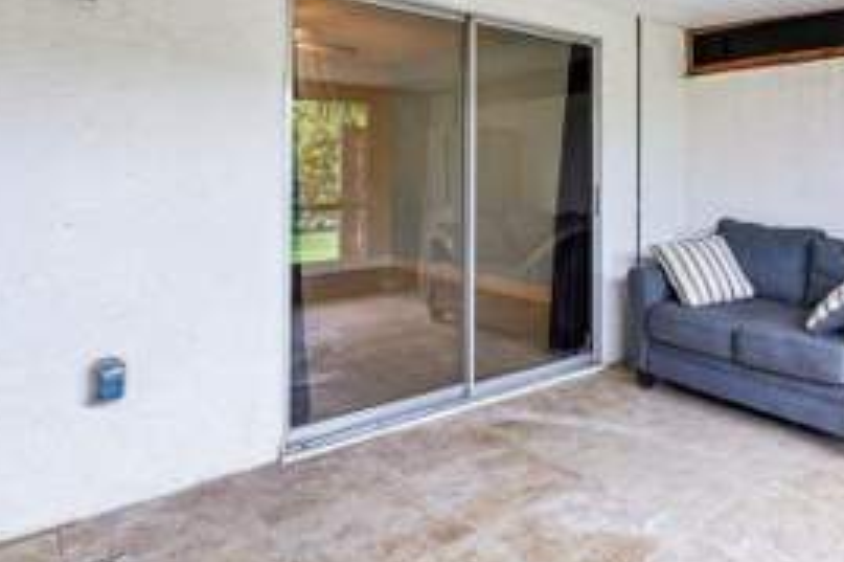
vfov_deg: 50.5
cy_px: 196
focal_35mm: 25
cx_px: 628
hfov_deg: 67.3
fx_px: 586
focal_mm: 14
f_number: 8
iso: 400
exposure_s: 1/20
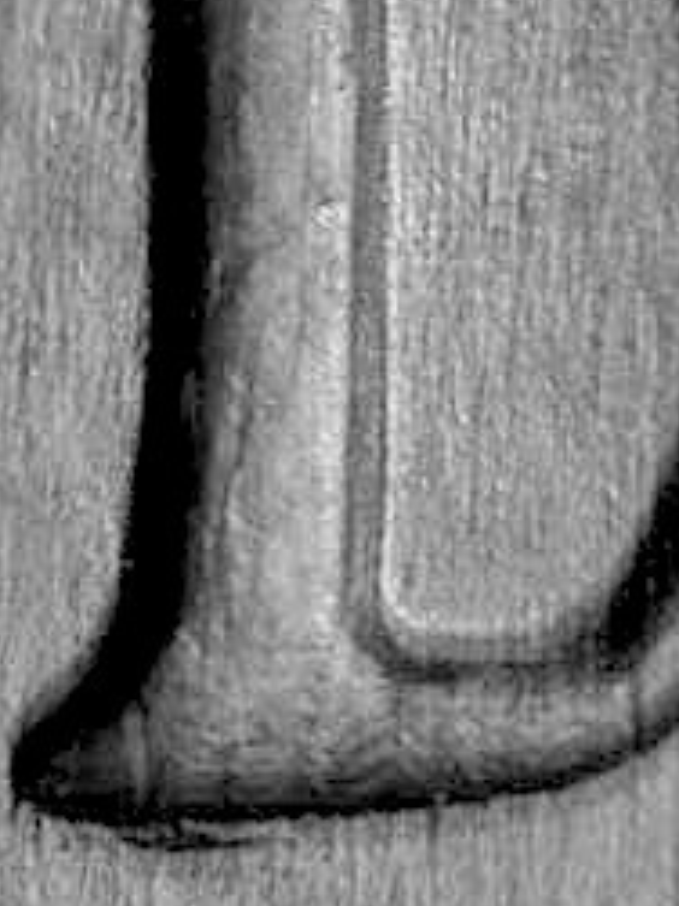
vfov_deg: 5.4
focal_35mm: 365
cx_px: 513
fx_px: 9554
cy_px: 58
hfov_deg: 4.1
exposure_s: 1/10.9
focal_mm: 29.7
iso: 100
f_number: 4.9
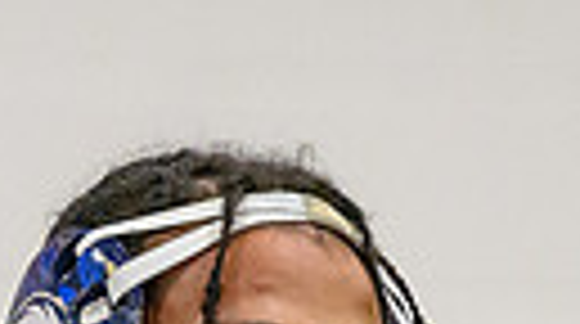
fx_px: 17730
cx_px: 19
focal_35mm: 1155
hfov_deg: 1.9
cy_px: 827
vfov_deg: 1.0
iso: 10000
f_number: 2.8
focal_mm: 180
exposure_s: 1/800
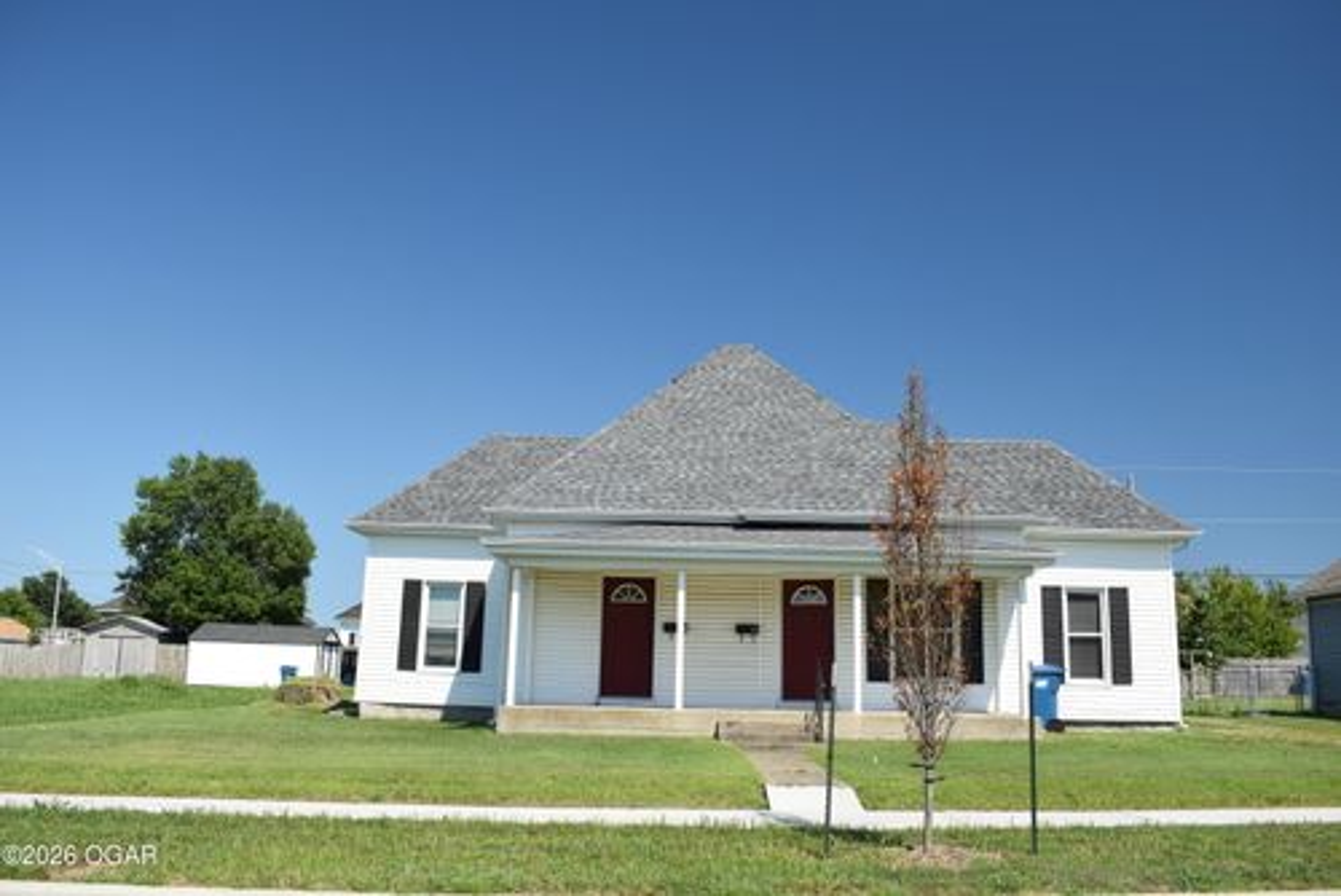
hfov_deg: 59.5
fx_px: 1174
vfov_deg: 41.8
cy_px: 448
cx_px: 670
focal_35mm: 32
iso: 200
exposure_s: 1/250
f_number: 8
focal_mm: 21
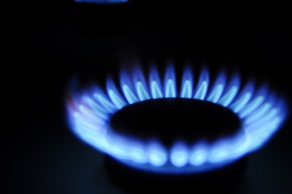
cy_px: 97
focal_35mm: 80
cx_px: 146
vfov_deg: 17.0
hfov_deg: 25.4
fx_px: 648
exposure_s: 1/13
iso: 1600
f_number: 5.6
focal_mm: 80
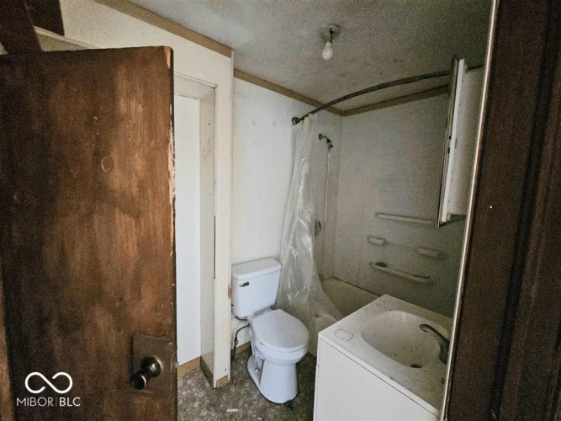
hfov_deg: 106.2
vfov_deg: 89.9
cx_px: 280
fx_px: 211
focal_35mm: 13
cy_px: 210
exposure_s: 1/24
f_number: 2.2
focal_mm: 2.2
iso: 1600
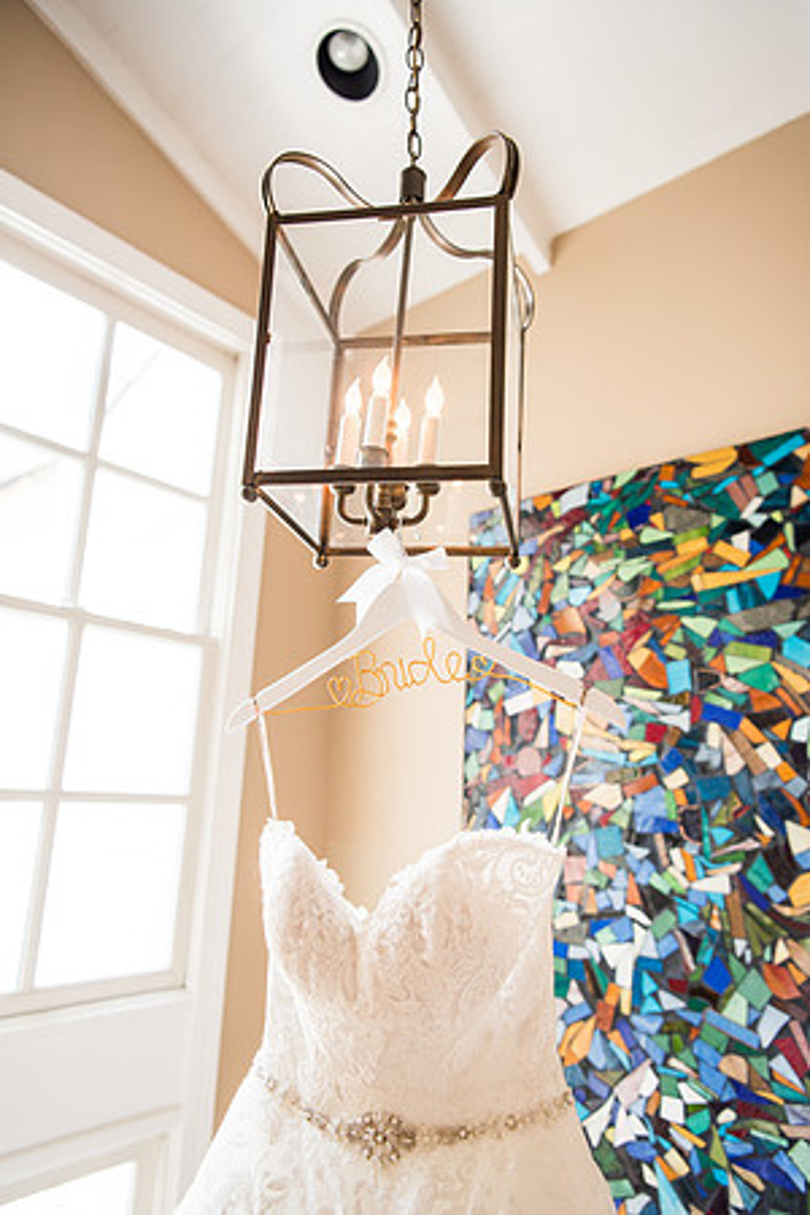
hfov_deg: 53.1
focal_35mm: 24
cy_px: 608
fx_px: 810
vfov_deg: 73.7
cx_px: 405
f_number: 2.8
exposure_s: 1/200
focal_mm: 24
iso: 160
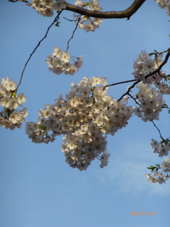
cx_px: 85
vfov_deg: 8.6
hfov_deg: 6.4
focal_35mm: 231
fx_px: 1513
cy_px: 114
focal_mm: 41.3
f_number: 5.6
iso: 100
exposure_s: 1/250
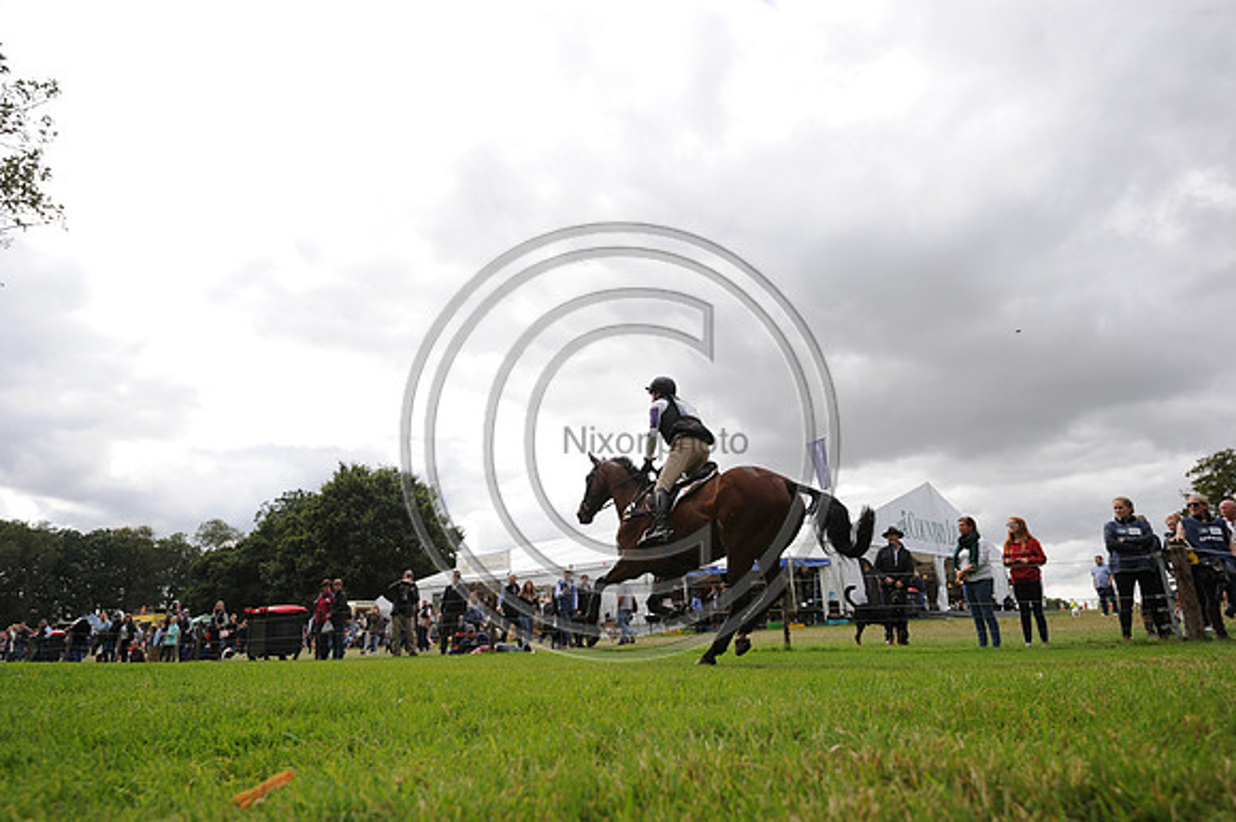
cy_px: 411
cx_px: 618
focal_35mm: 22
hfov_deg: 78.6
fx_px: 755
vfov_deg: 57.2
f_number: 8
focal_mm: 22
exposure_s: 1/1000
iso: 800
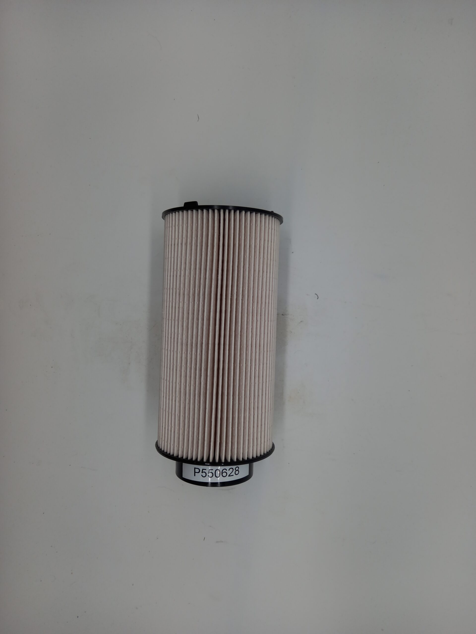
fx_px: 458
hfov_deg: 54.9
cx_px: 238
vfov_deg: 69.4
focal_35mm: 25
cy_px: 317
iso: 25
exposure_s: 1/218
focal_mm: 4.6
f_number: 2
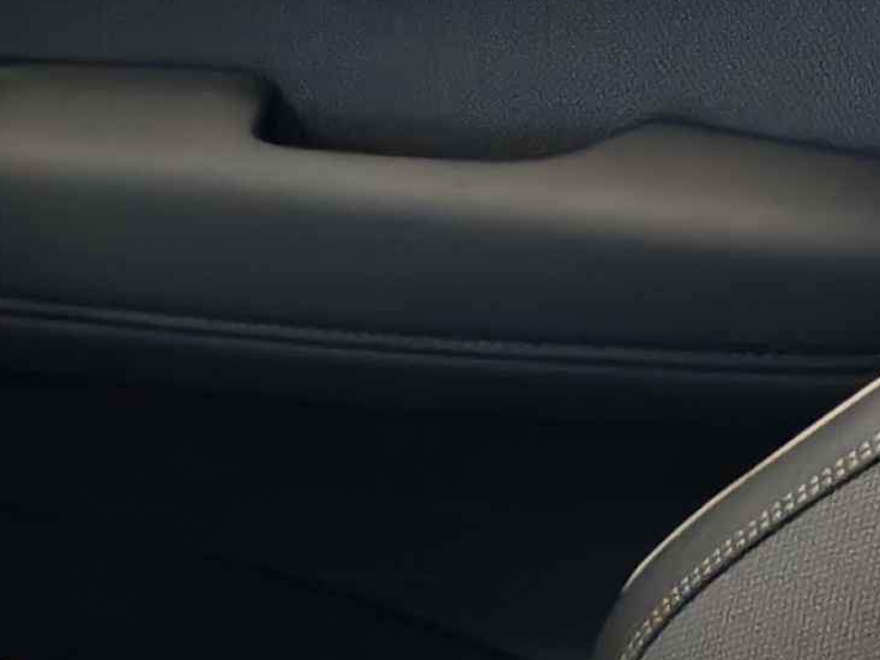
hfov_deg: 9.6
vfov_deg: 8.4
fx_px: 4397
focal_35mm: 173
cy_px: 1021
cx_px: -1524
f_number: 1.9
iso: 753
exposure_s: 1/50
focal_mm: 6.12
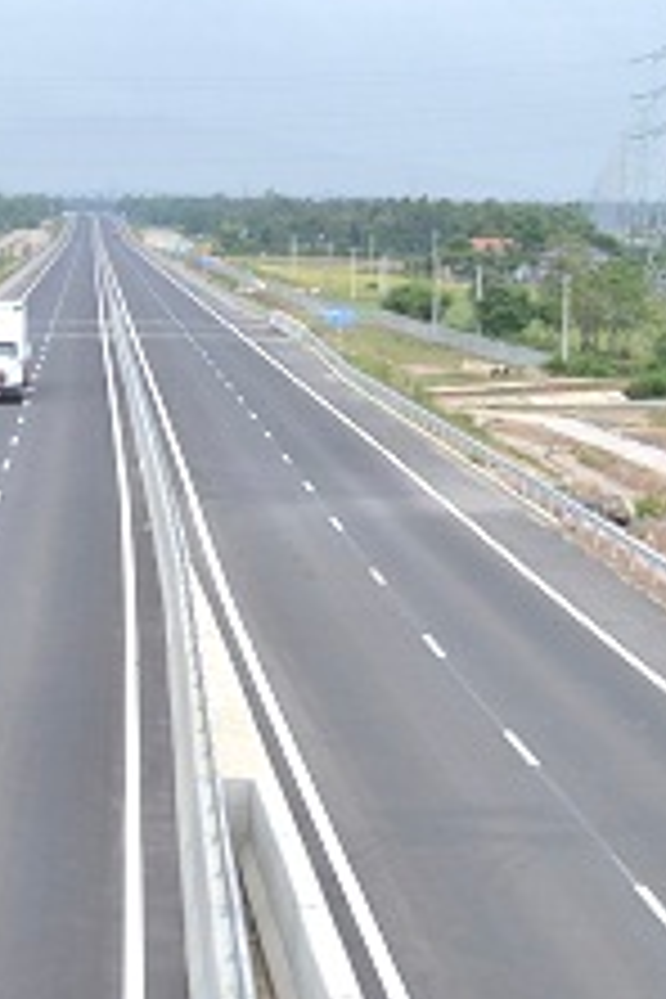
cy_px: 324
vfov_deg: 17.2
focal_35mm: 119
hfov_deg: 11.4
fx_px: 3302
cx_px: 54
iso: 450
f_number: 4.8
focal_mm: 32
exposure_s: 1/500
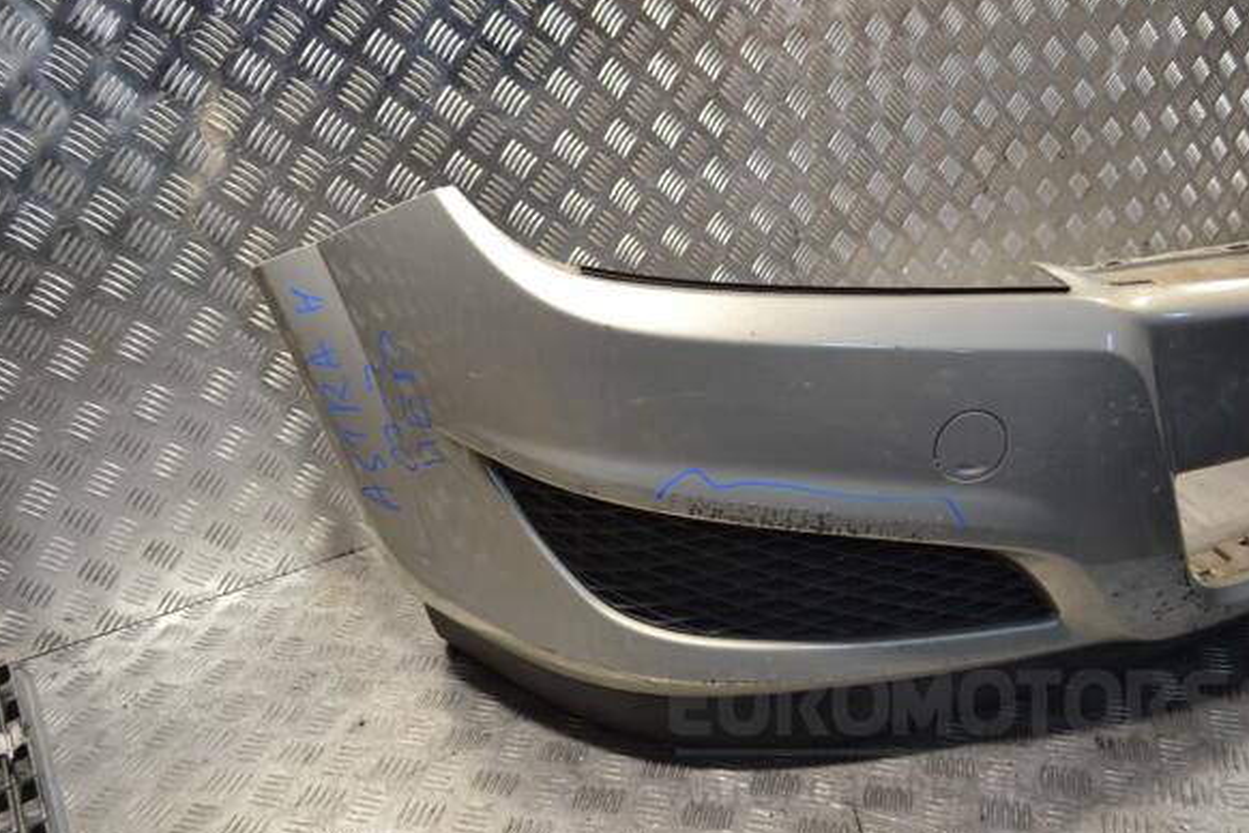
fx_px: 1180
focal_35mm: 34
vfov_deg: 38.9
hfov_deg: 55.8
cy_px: 416
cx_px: 629
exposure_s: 1/100
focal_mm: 22
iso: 400
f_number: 5
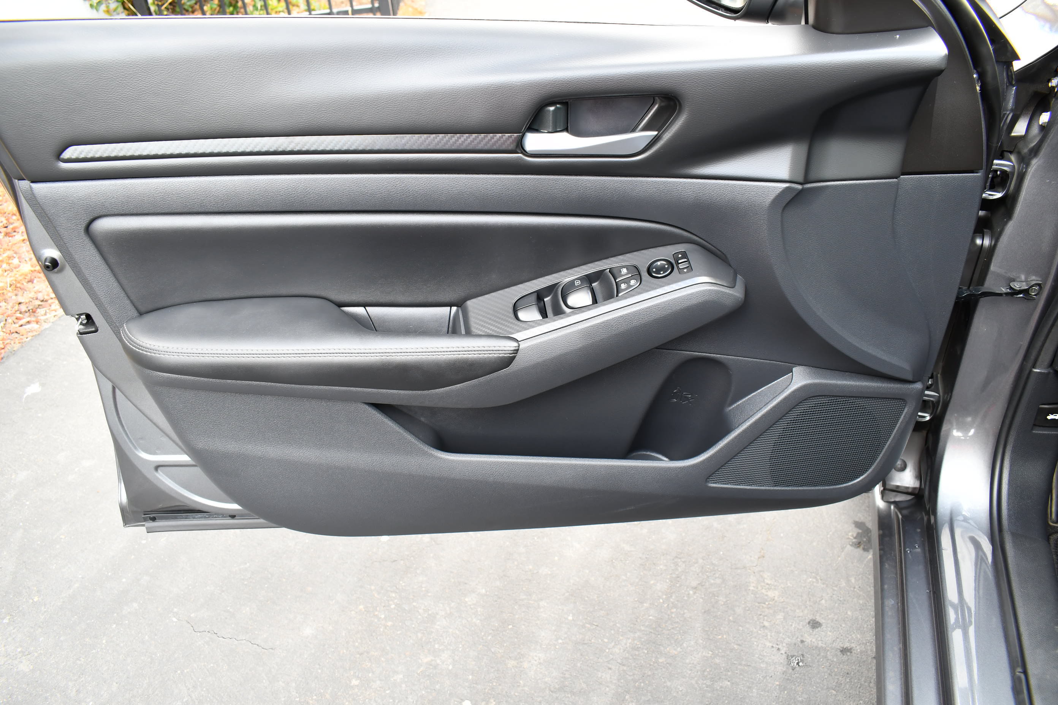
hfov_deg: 67.4
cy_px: 352
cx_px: 529
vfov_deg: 47.9
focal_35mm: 27
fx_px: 793
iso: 400
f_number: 6.3
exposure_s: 1/60
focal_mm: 18
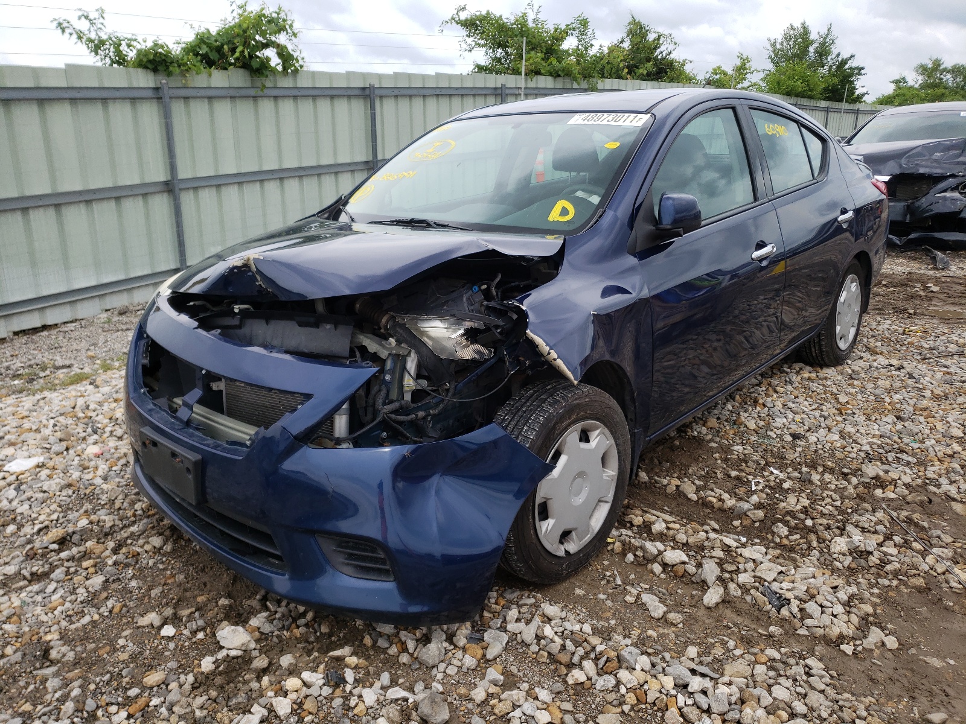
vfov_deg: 53.1
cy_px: 362
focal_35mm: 26
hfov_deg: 67.3
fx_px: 726
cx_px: 483
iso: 50
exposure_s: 1/1429
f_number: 1.5
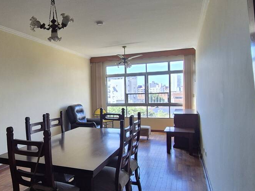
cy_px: 99
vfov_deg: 49.7
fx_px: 206
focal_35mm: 28
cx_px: 69
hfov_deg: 60.6
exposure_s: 1/60
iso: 125
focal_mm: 2.2
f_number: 2.2
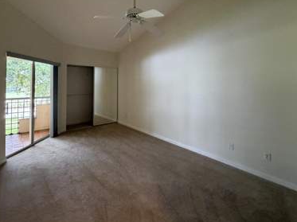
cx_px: 133
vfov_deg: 70.3
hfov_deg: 87.5
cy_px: 83
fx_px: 154
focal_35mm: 18
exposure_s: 1/60
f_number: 2.2
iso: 400
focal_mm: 2.22
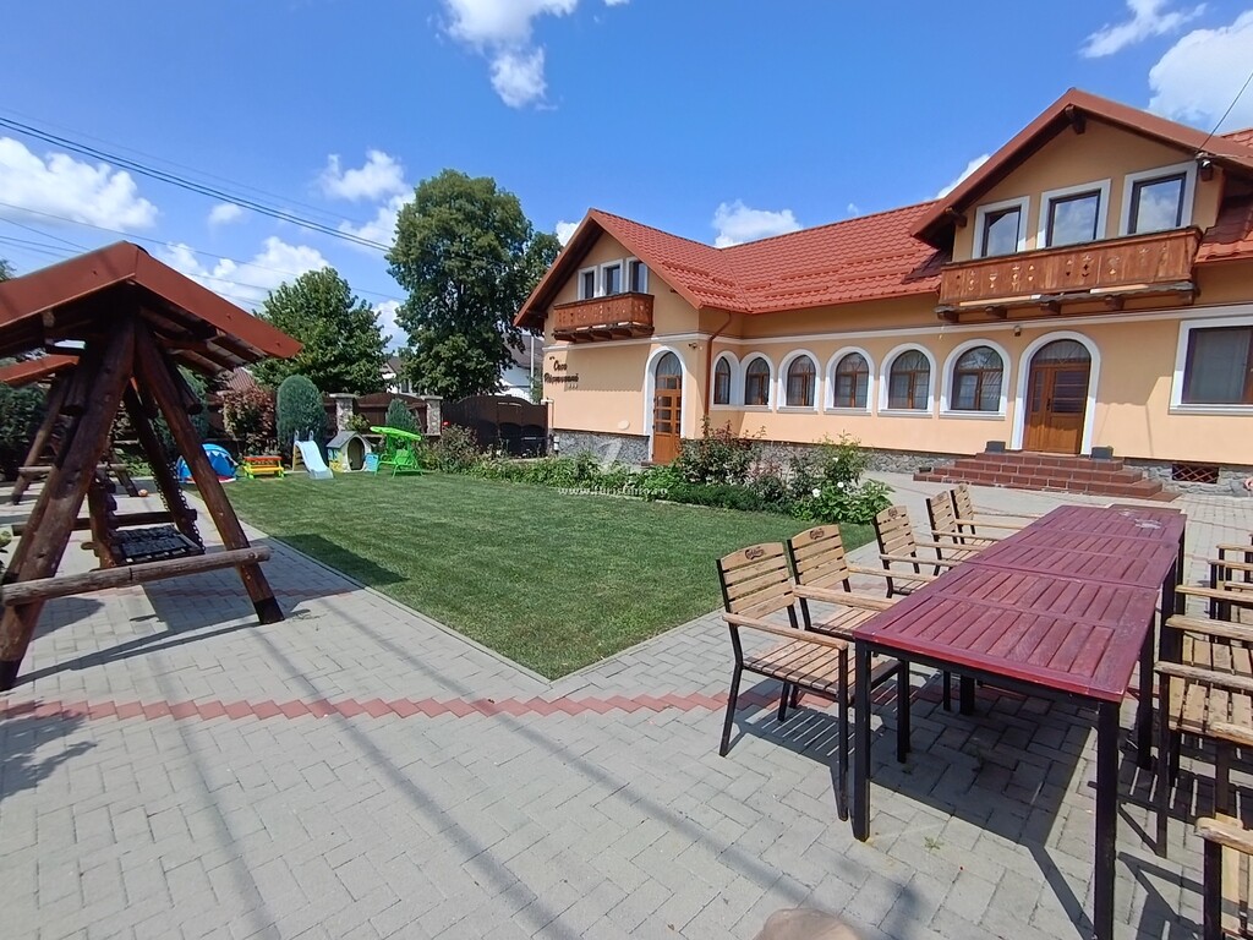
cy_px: 470
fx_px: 615
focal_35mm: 17
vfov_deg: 74.7
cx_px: 626
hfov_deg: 91.0
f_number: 2.2
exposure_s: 1/821
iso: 103
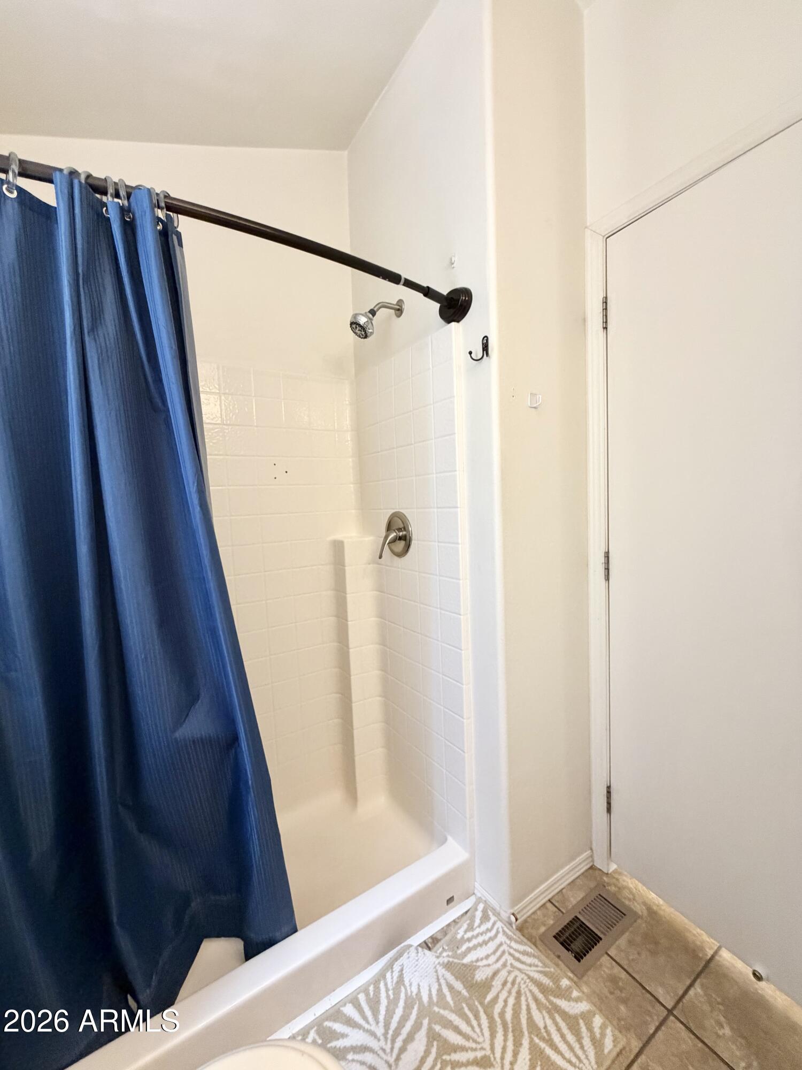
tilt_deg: -2.8
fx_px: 432
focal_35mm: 14
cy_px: 535
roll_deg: +2.7
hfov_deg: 85.7
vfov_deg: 102.1
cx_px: 401
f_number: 2.2
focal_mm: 2.22
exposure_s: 1/60
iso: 400
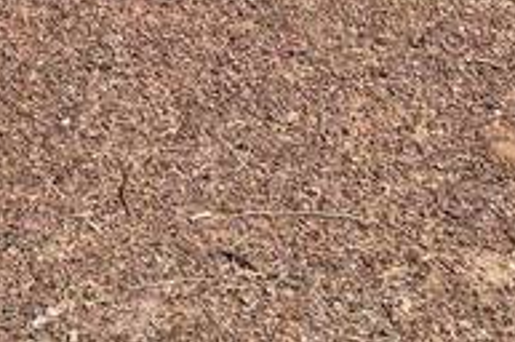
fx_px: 2271
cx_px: 358
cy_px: -465
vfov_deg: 8.0
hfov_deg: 12.9
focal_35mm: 159
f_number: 1.8
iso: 25
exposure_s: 1/2600
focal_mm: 5.4
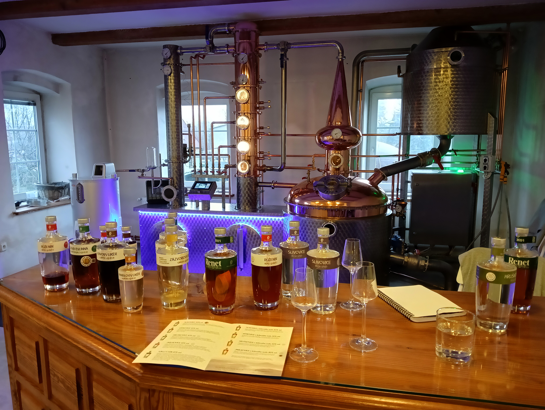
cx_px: 272
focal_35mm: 27
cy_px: 205
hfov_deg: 65.2
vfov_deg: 51.5
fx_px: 426
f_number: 1.8
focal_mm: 4.05
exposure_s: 1/50
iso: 1600
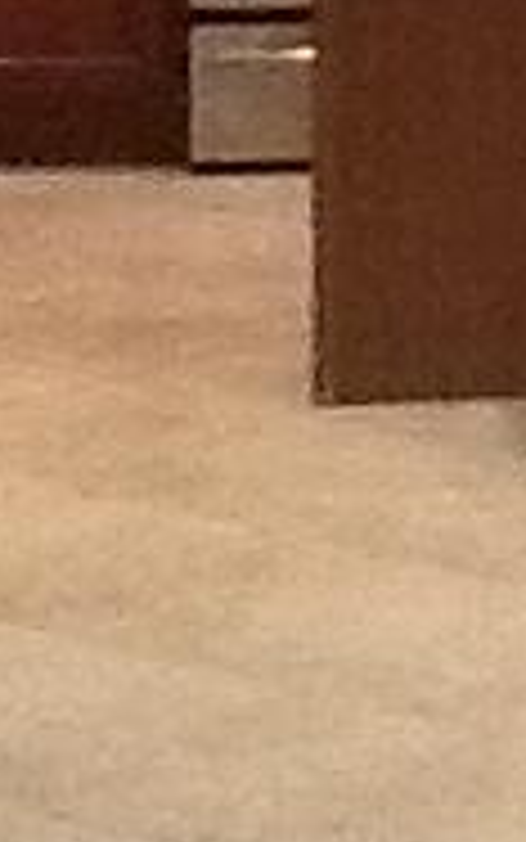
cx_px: 1268
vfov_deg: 8.5
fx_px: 5478
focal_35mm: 239
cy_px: -599
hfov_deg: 5.3
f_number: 2.4
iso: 320
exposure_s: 1/30
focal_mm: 2.03
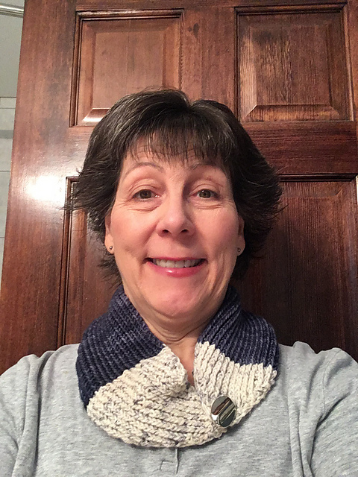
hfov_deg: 45.4
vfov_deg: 58.4
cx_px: 179
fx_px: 427
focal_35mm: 31
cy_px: 238
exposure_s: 1/30
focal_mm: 2.15
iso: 250
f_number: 2.4
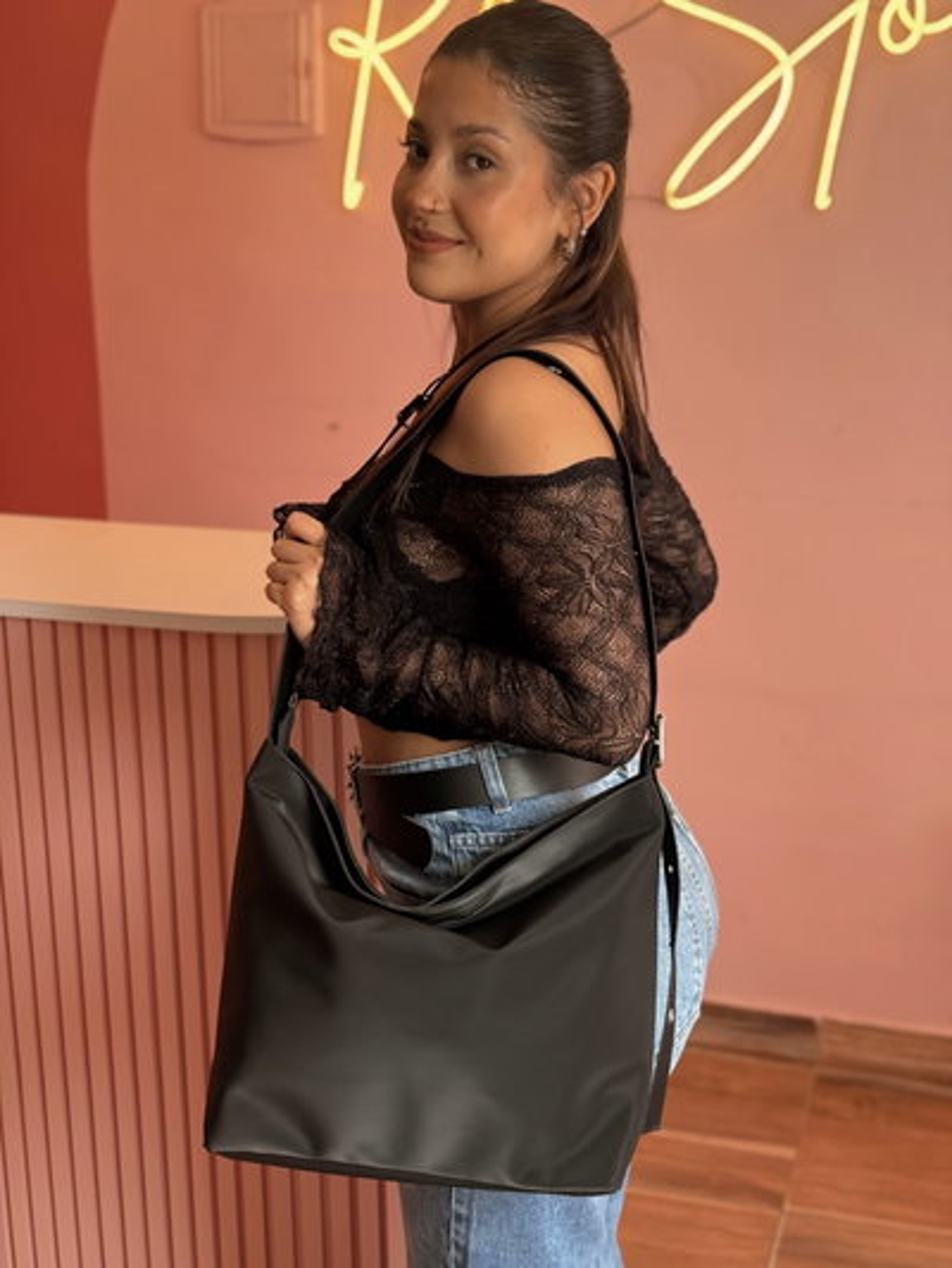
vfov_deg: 39.6
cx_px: 476
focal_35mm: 48
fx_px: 1759
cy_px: 634
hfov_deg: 30.3
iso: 100
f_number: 1.78
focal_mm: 6.76
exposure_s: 1/121
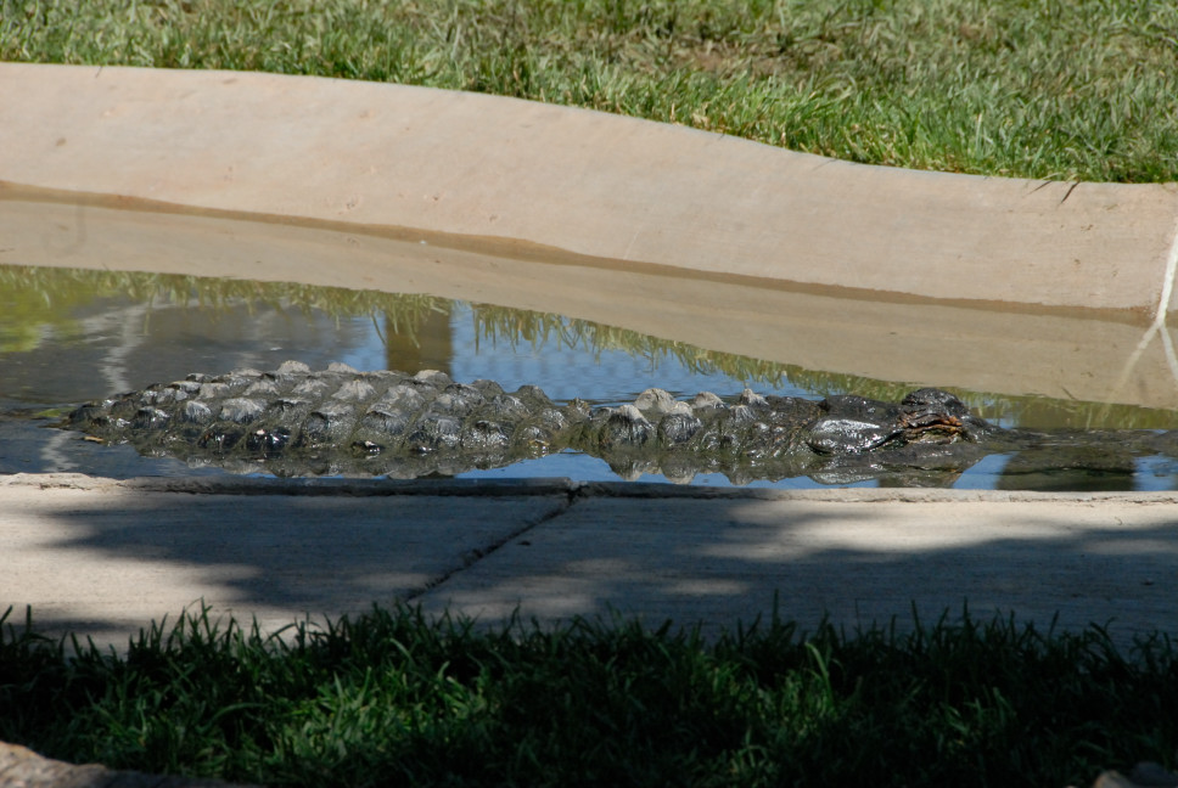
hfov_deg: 6.9
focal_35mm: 300
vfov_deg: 4.6
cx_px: 589
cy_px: 394
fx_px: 9828
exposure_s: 1/640
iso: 800
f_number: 13
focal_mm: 200
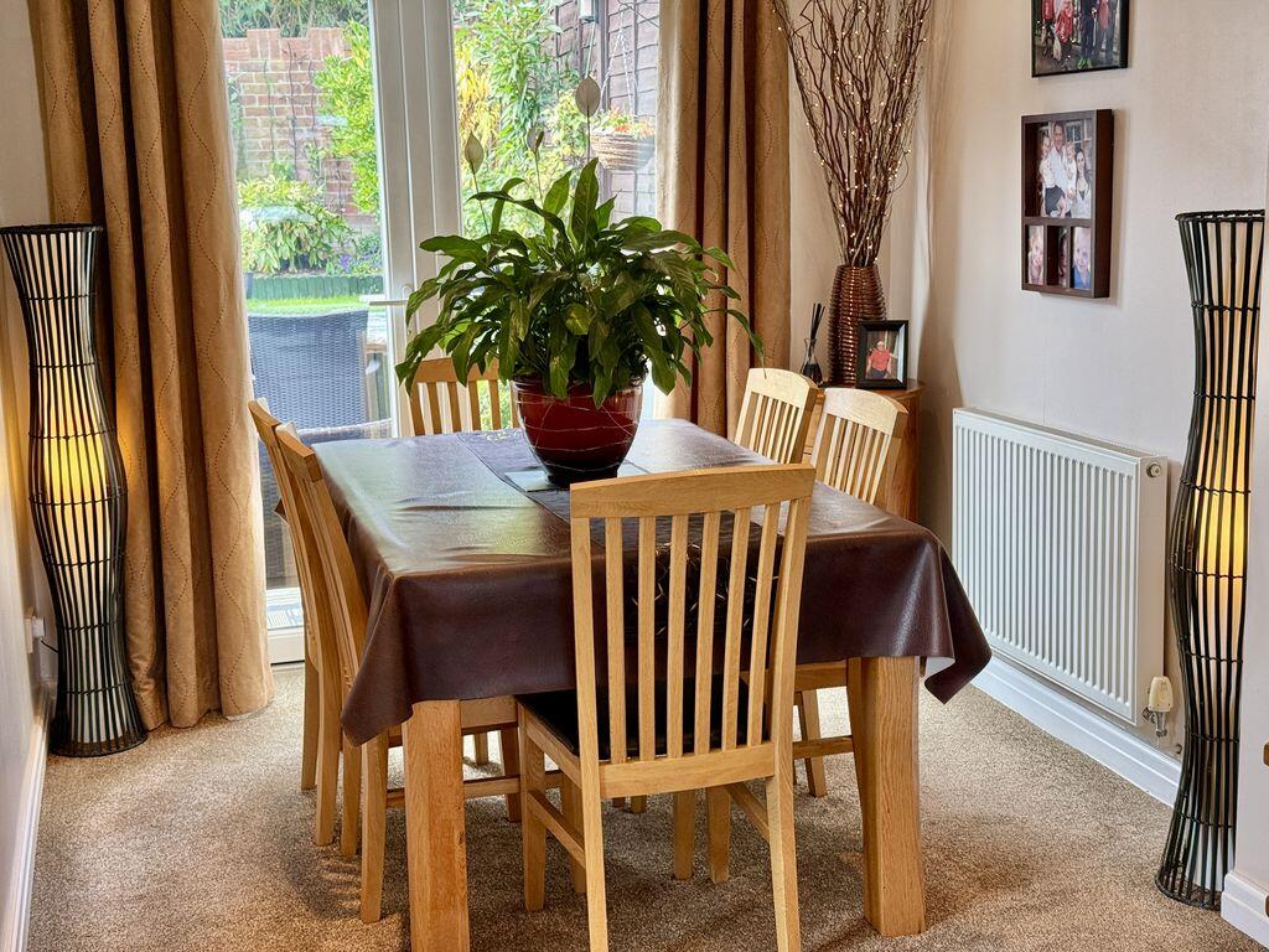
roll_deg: +1.7
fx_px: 1760
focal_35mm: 48
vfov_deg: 30.3
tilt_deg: -11.2
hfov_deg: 39.7
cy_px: 476
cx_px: 634
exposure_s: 1/100
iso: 80
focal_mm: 6.76
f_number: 1.78
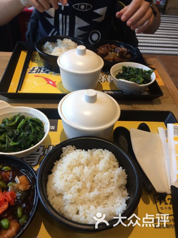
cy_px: 119
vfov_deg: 61.7
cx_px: 89
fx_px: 199
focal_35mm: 29
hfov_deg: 48.2
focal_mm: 4.15
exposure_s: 1/33
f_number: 2.2
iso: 40
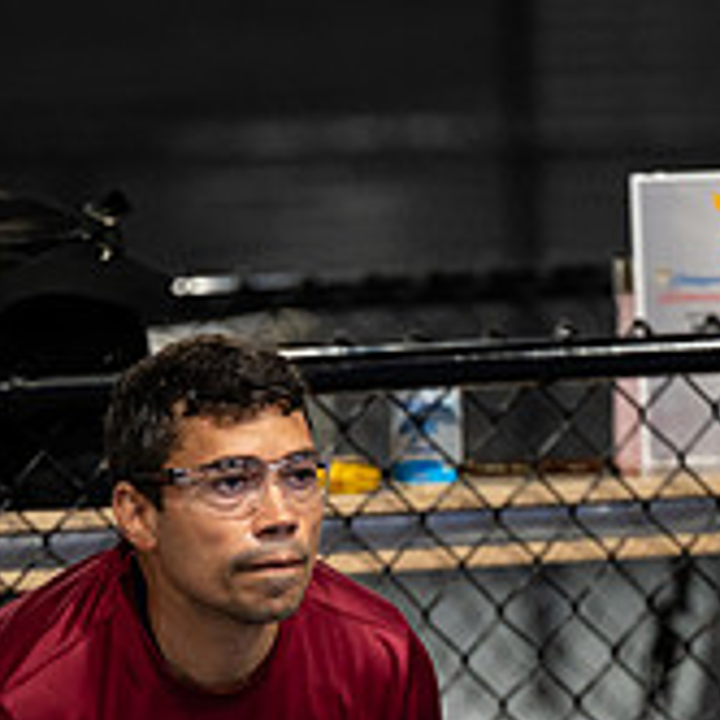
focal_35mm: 603
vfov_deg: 2.9
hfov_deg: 2.9
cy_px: 698
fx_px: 14190
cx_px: 343
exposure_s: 1/500
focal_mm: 200
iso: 1600
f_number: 2.8
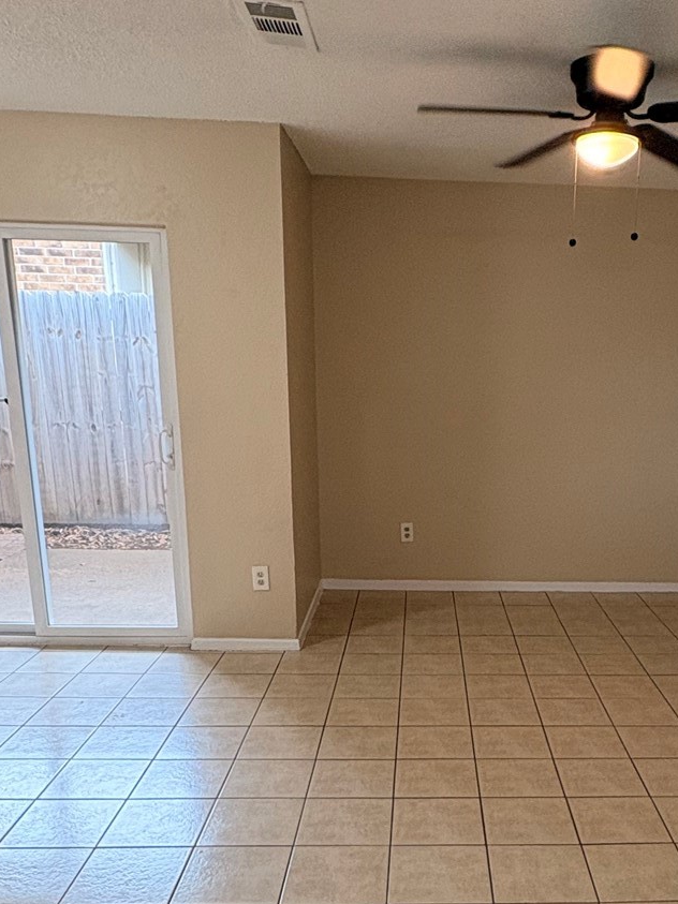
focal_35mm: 34
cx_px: 476
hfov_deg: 41.0
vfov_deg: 52.9
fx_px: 888
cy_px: 601
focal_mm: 2.22
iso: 200
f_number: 2.2
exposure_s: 1/60
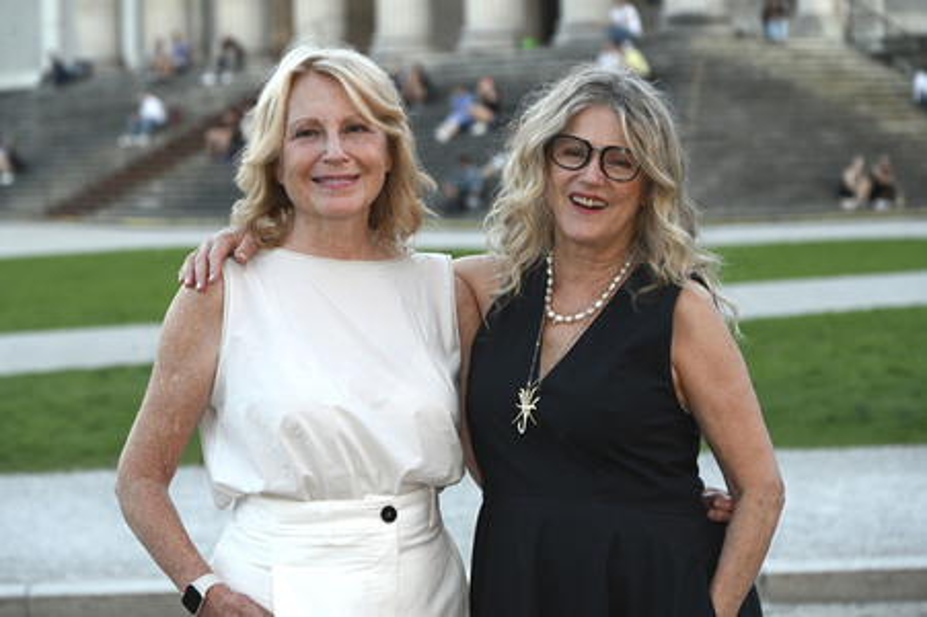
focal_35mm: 120
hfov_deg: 17.1
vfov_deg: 11.4
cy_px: 308
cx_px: 464
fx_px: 3088
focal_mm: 120
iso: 2500
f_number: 6.3
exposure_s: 1/160
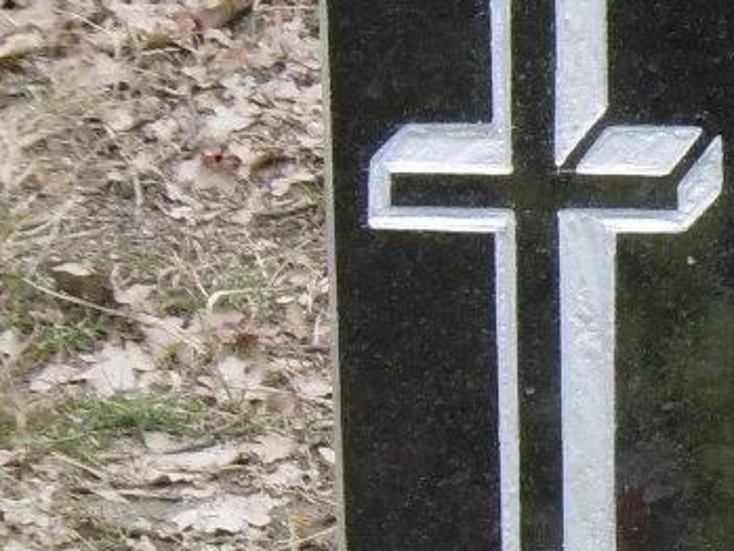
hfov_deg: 5.5
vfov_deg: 4.3
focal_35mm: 346
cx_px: 1697
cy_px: 692
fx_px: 7339
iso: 100
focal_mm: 10.5
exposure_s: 1/125
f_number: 4.2
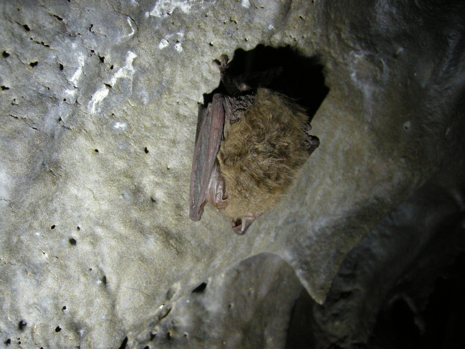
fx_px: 470
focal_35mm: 35
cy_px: 174
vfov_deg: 40.7
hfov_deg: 52.6
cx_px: 232
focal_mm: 7.5
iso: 264
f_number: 2.7
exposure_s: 1/67.7
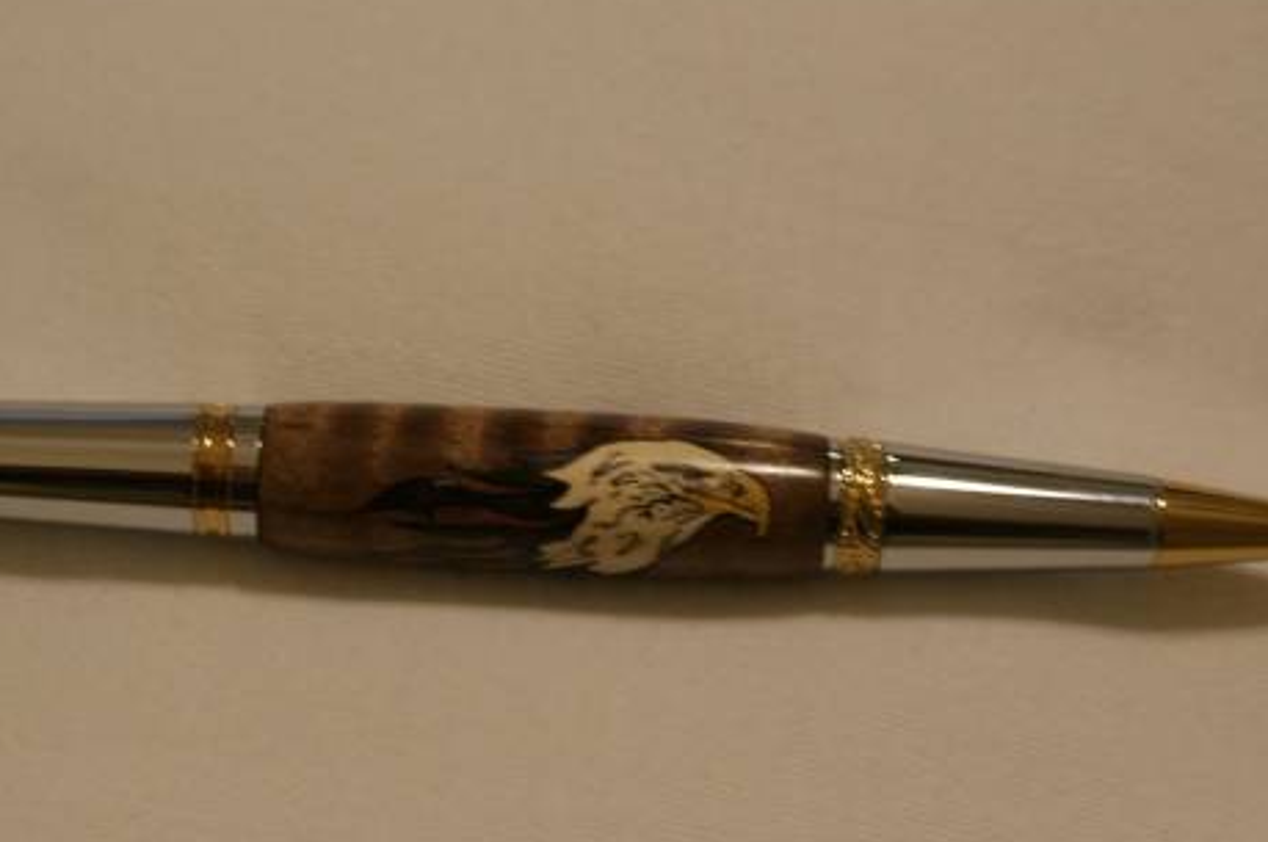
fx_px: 3448
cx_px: 605
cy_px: 511
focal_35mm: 98
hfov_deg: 20.8
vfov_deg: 13.9
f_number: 5.6
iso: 400
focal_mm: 50
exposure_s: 1/8
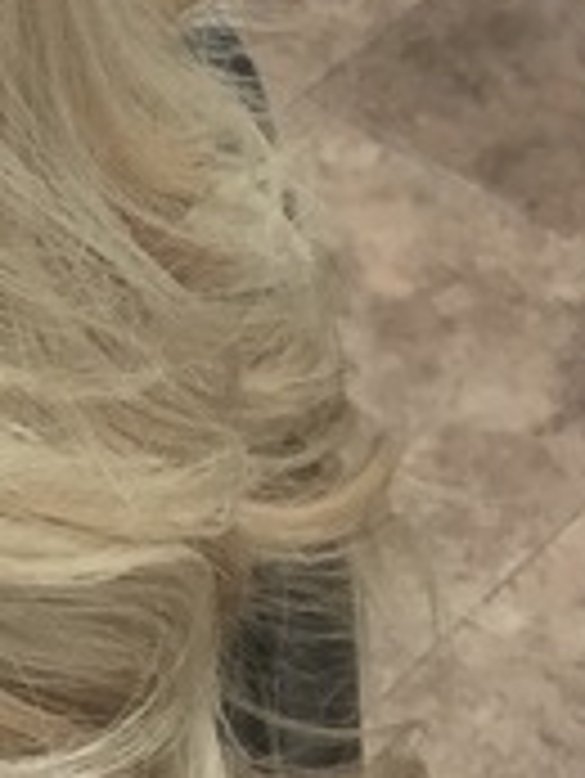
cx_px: -504
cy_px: -20
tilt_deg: -40.1
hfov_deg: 9.8
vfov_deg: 13.6
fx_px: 3218
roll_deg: +4.4
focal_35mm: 143
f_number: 2.2
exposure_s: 1/30
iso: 80
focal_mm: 4.15
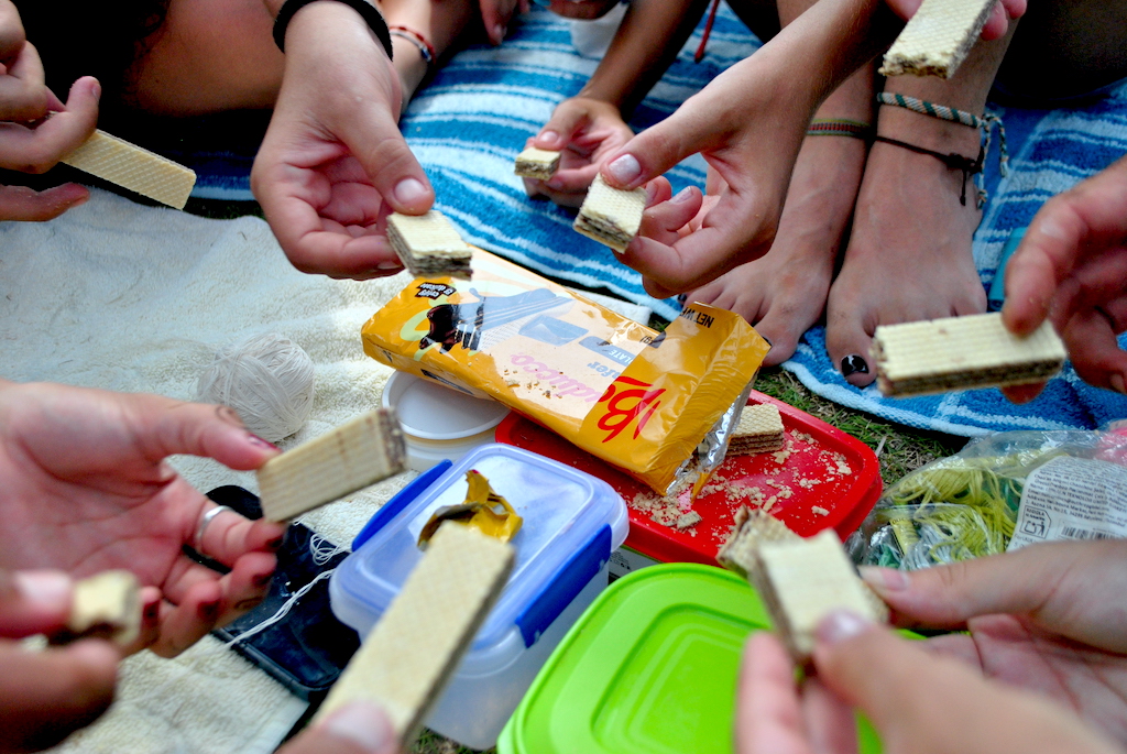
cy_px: 377
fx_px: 1316
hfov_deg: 46.4
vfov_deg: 32.0
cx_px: 564
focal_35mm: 42
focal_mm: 28
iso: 400
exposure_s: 1/1000
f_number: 5
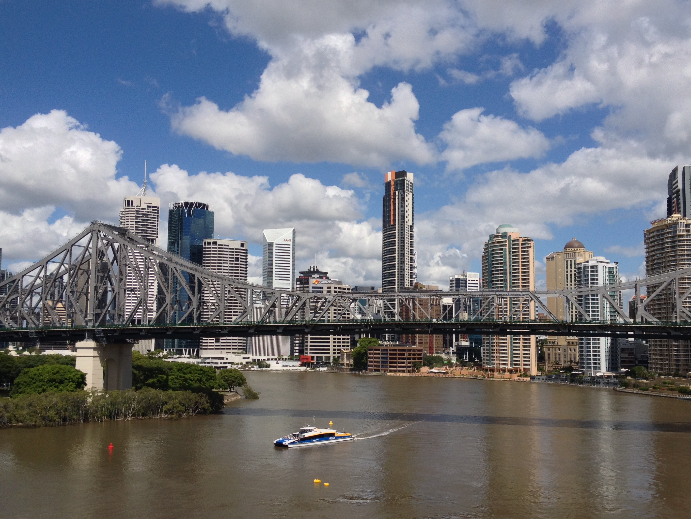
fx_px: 838
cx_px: 381
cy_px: 255
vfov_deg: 34.3
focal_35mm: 42
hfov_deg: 44.7
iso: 50
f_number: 2.4
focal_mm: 4.28
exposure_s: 1/2762
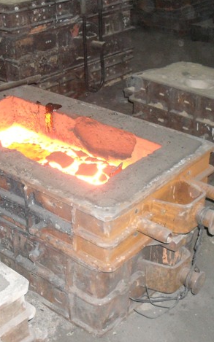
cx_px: 74
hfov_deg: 23.5
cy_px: 168
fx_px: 513
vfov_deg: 36.9
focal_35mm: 55
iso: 200
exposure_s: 1/45
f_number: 2.8
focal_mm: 6.3
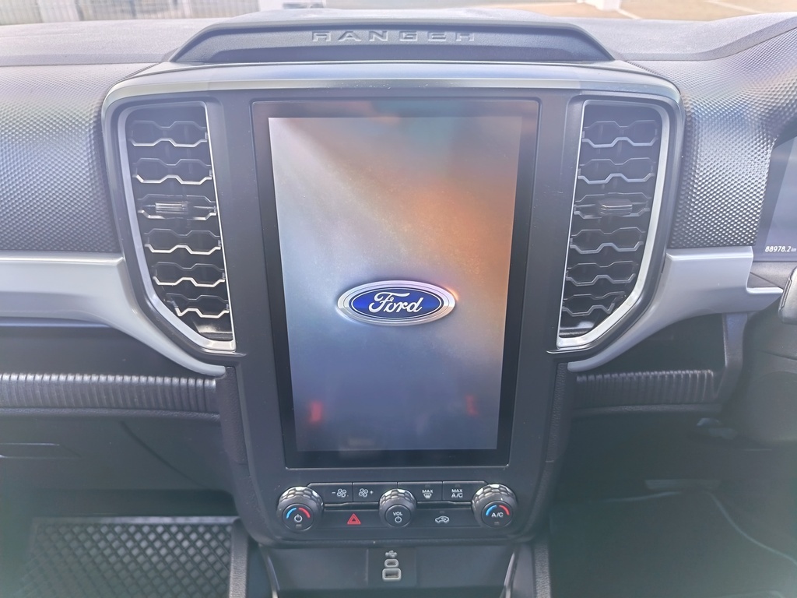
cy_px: 299
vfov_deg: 56.8
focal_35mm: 24
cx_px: 398
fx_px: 553
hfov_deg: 71.6
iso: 359
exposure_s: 1/50
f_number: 1.75
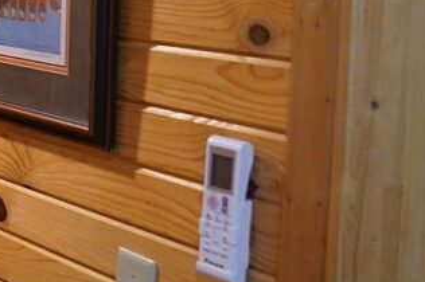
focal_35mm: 91
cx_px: -309
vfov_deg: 14.7
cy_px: -7
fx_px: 1073
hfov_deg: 18.3
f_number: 2.8
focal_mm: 24
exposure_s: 1/160
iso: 5000
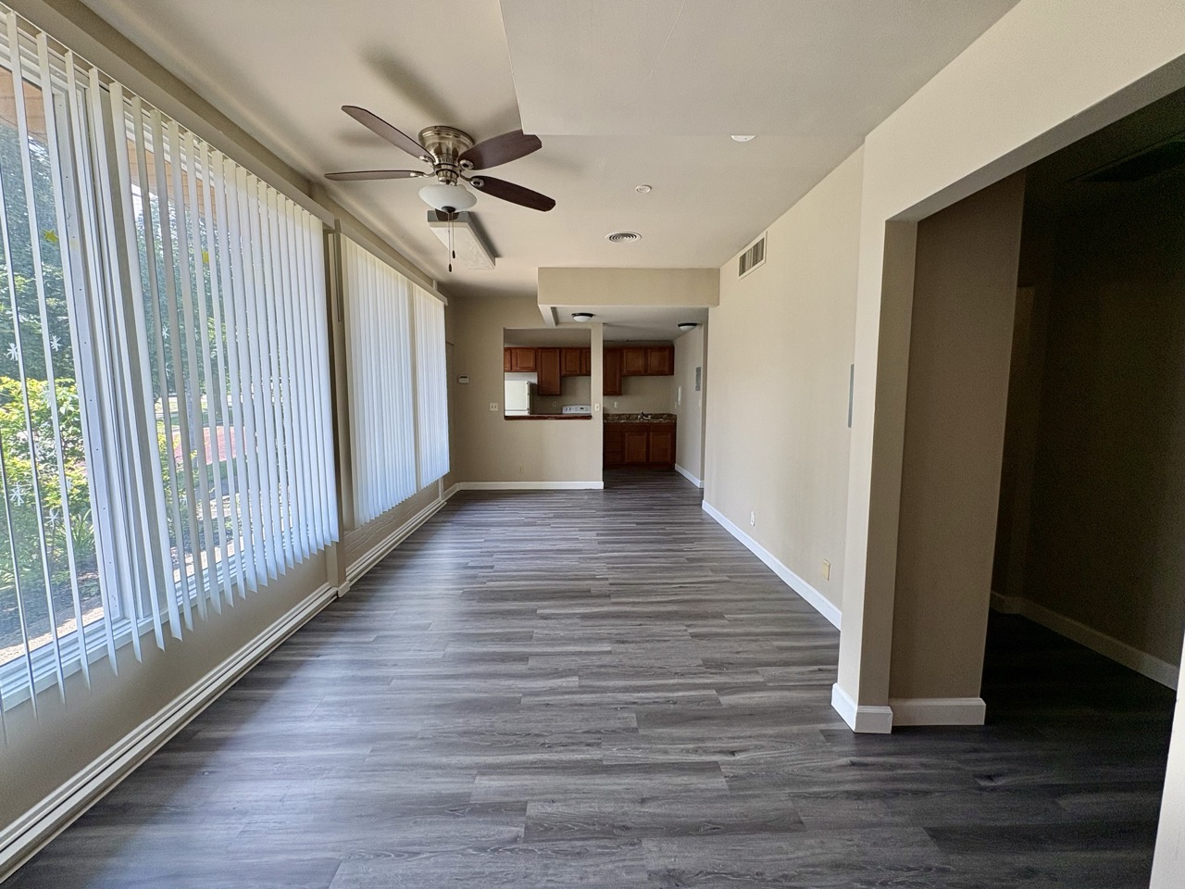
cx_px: 592
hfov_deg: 102.1
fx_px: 479
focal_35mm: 14
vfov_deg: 85.7
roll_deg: -0.2
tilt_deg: -5.3
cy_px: 444
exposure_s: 1/99
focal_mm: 2.22
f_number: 2.2
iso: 80
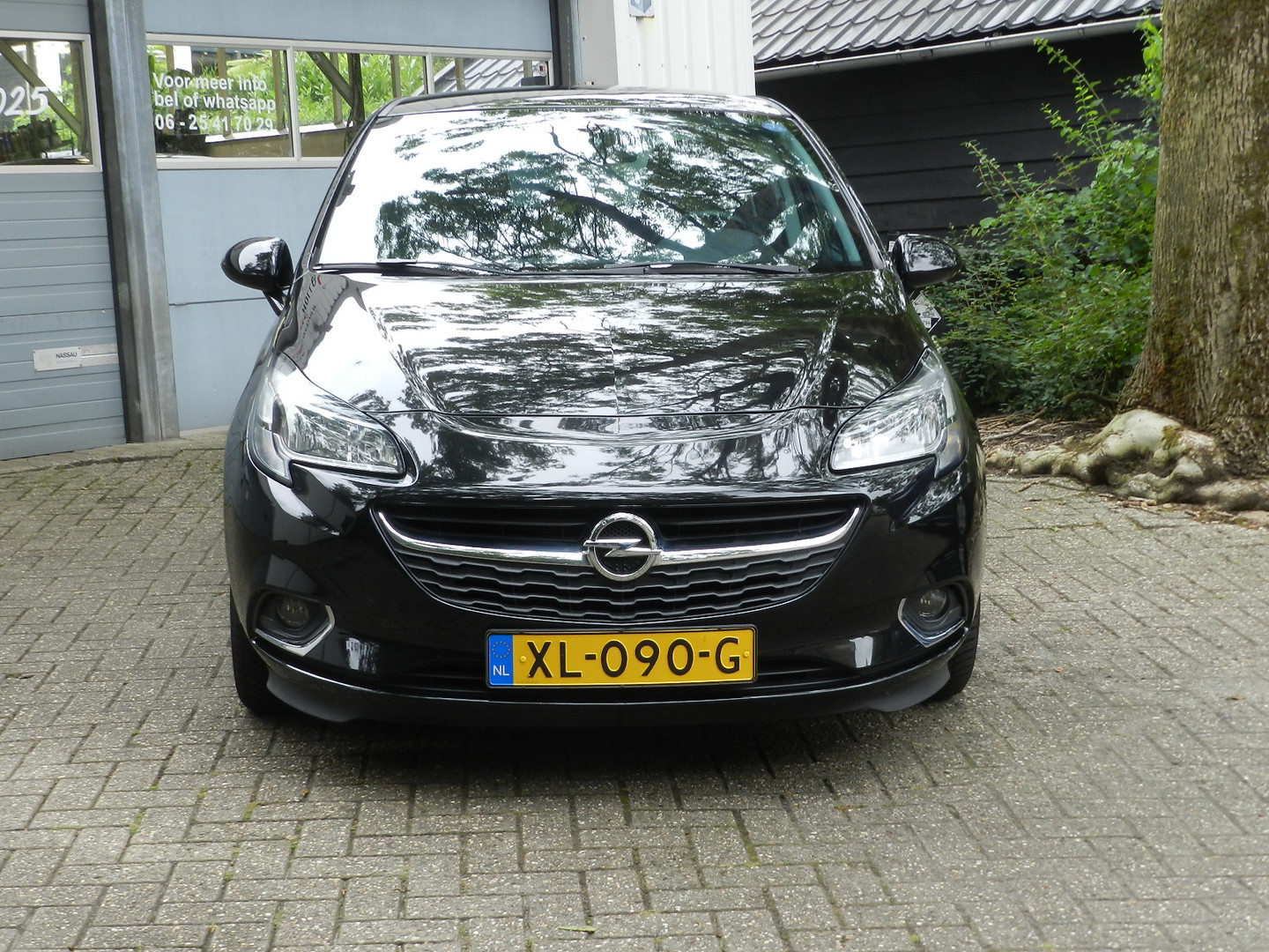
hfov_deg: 36.2
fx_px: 1943
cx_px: 634
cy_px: 476
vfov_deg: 27.5
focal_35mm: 53
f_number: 4.4
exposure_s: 1/50
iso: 160
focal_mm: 9.4
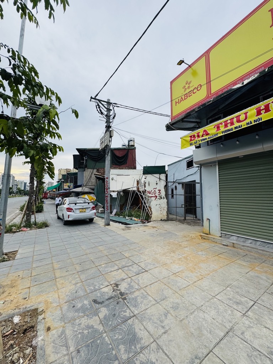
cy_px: 182
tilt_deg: +5.7
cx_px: 136
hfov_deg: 85.7
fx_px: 147
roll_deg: -0.1
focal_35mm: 14
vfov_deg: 102.1
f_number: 2.2
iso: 40
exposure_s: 1/1006
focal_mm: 2.22
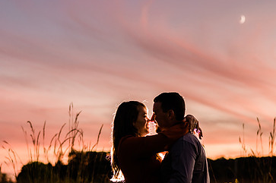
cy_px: 157
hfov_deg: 20.4
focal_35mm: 100
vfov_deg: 13.6
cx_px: 136
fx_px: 766
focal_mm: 58
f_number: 2.5
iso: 400
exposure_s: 1/200
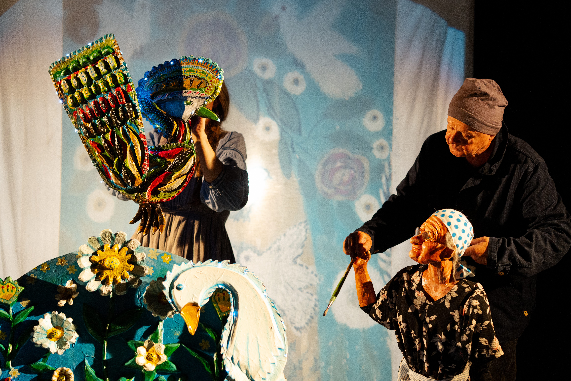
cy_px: 186
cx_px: 293
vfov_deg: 15.7
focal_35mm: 87
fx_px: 1382
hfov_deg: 23.3
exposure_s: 1/250
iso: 3200
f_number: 2.2
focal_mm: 85
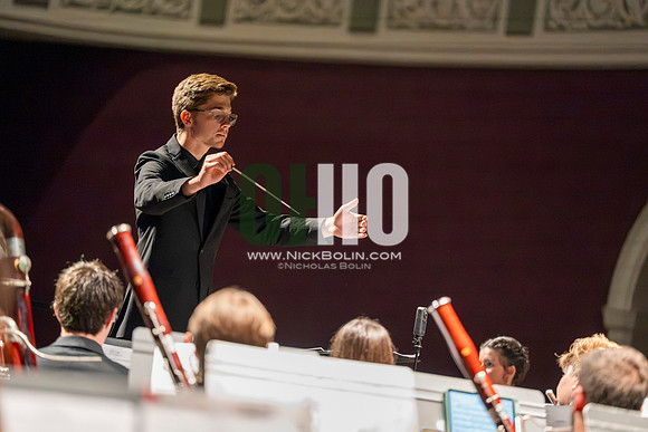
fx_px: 2971
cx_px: 324
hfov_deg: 12.4
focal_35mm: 165
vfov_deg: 8.3
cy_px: 216
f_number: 2.8
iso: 16000
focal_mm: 165
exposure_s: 1/640
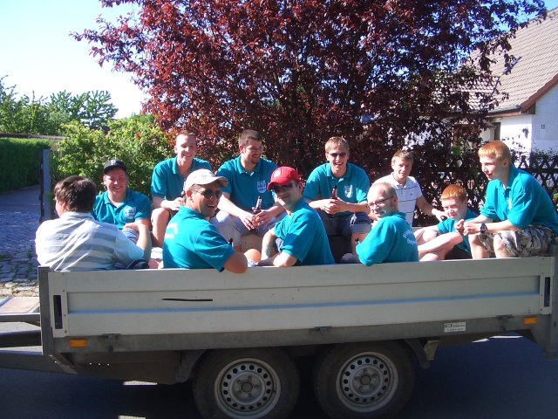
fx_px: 564
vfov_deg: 40.7
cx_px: 279
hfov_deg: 52.6
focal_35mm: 35
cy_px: 210
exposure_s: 1/200
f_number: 4.3
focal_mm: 5.8
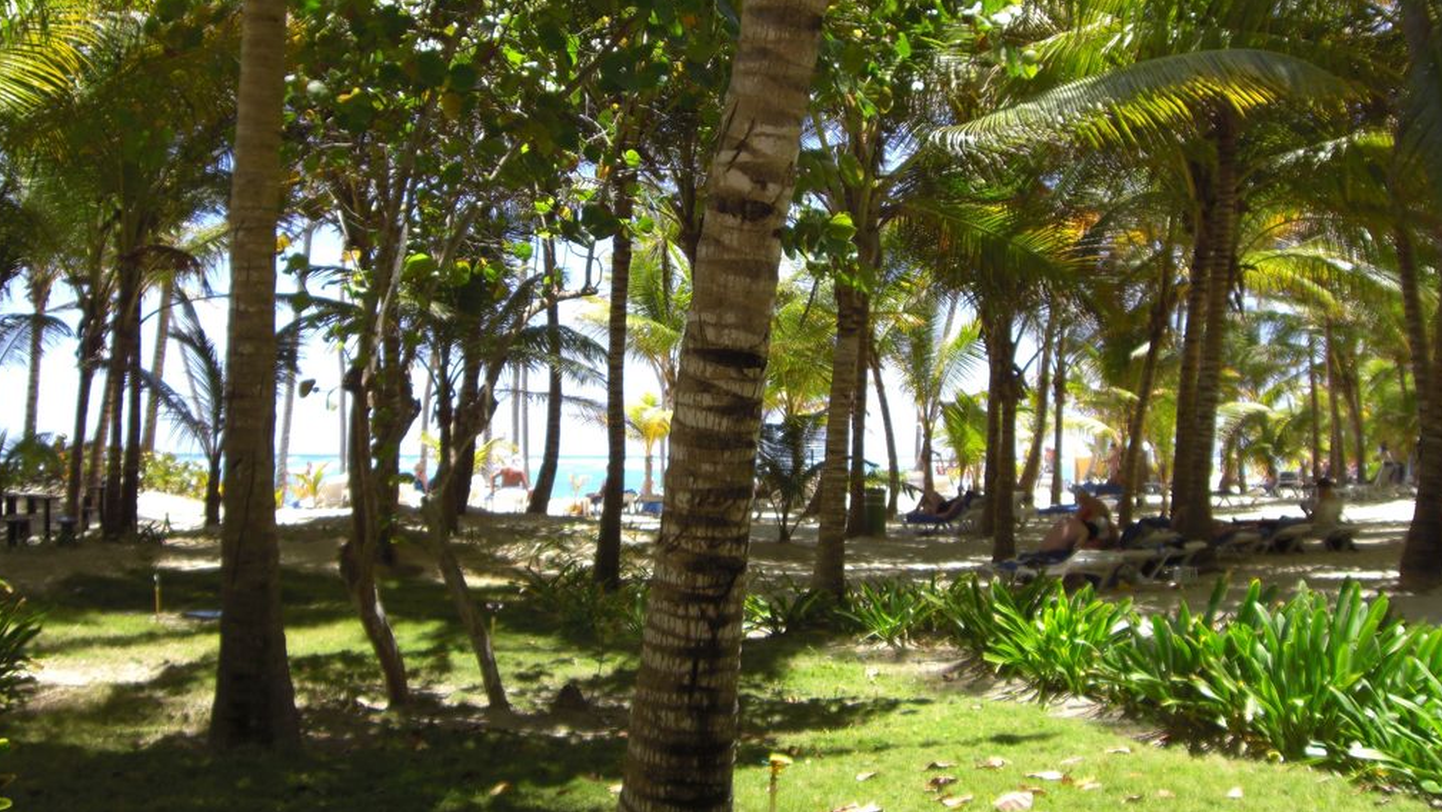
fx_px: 1606
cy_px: 337
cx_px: 719
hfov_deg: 48.3
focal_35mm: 42
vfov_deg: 28.3
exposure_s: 1/500
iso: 64
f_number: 2.7
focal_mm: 6.2
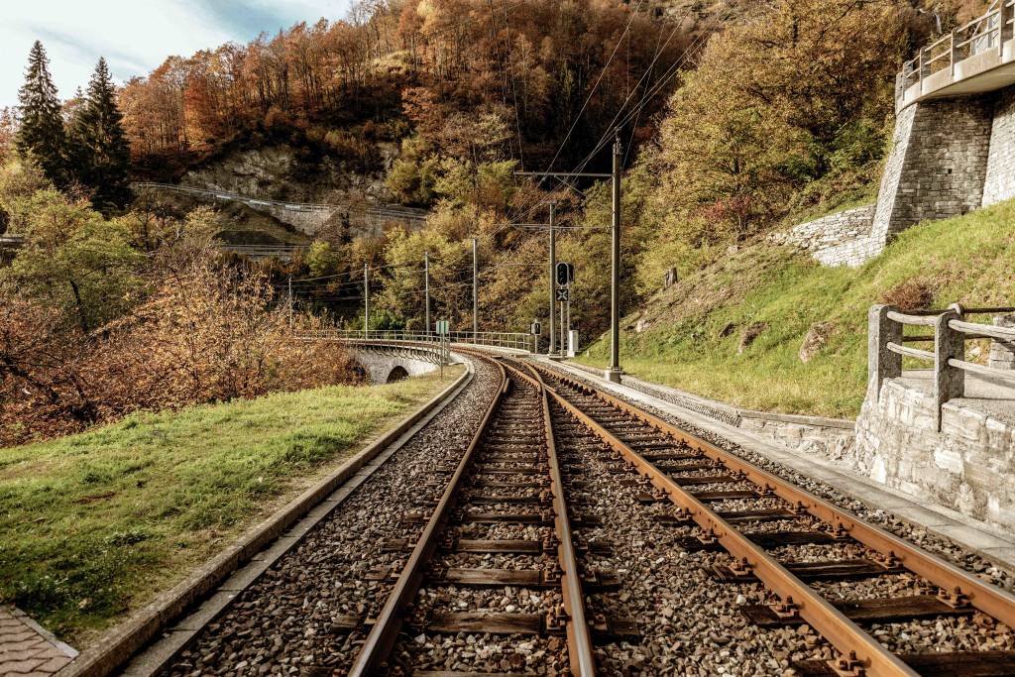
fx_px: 620
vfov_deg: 57.2
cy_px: 338
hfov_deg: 78.6
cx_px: 508
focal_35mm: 22
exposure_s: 1/500
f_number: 3.5
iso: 200
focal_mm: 22
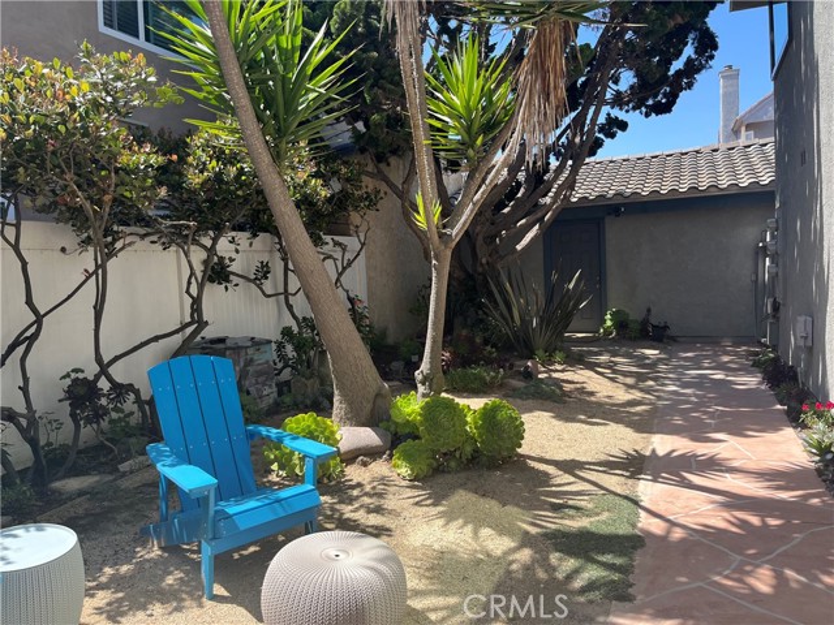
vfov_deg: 53.1
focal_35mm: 26
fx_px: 626
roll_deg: +5.1
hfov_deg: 67.3
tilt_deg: -5.5
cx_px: 417
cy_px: 312
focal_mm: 5.1
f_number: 1.6
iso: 50
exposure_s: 1/1279
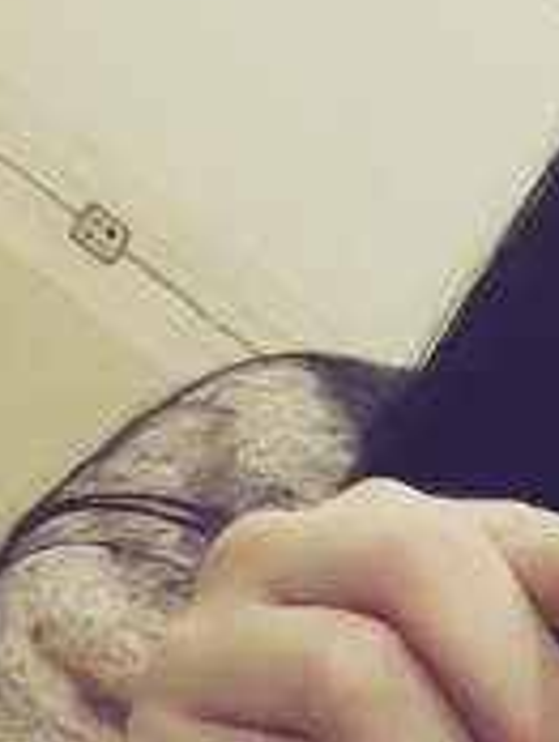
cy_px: 729
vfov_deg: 19.1
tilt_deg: -6.9
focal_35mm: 100
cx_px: 785
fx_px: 2148
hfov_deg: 14.1
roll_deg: -37.0
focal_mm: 4.15
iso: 400
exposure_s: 1/17
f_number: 2.2
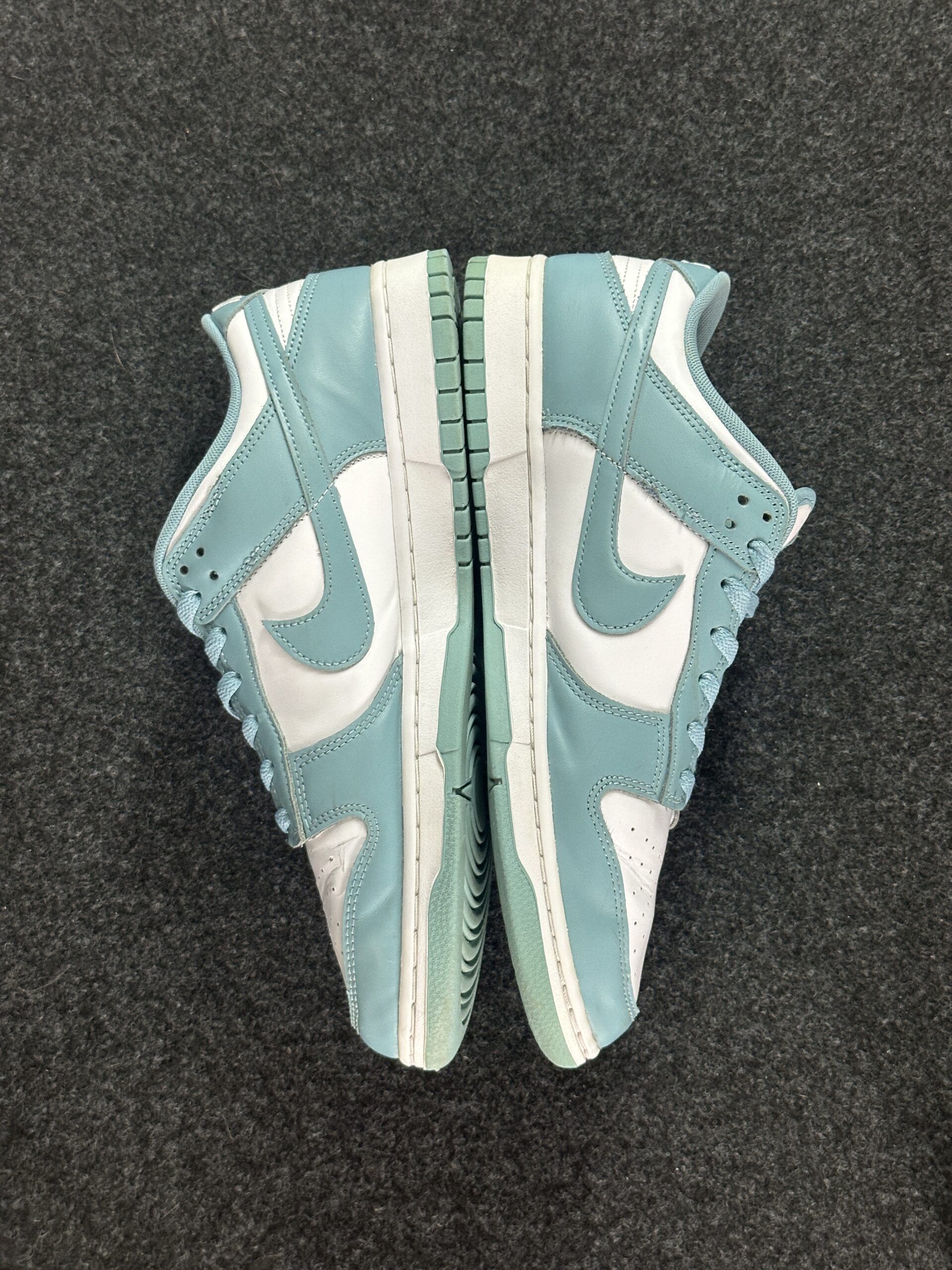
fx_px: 1760
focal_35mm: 48
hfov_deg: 30.3
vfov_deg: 39.7
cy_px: 635
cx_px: 476
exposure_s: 1/50
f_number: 1.78
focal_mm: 6.86
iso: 200
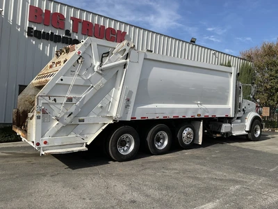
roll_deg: -5.2
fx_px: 233
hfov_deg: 61.7
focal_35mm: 29
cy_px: 104
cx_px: 139
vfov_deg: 48.2
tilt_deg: +0.4
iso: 16
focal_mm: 3
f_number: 1.8
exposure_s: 1/2227
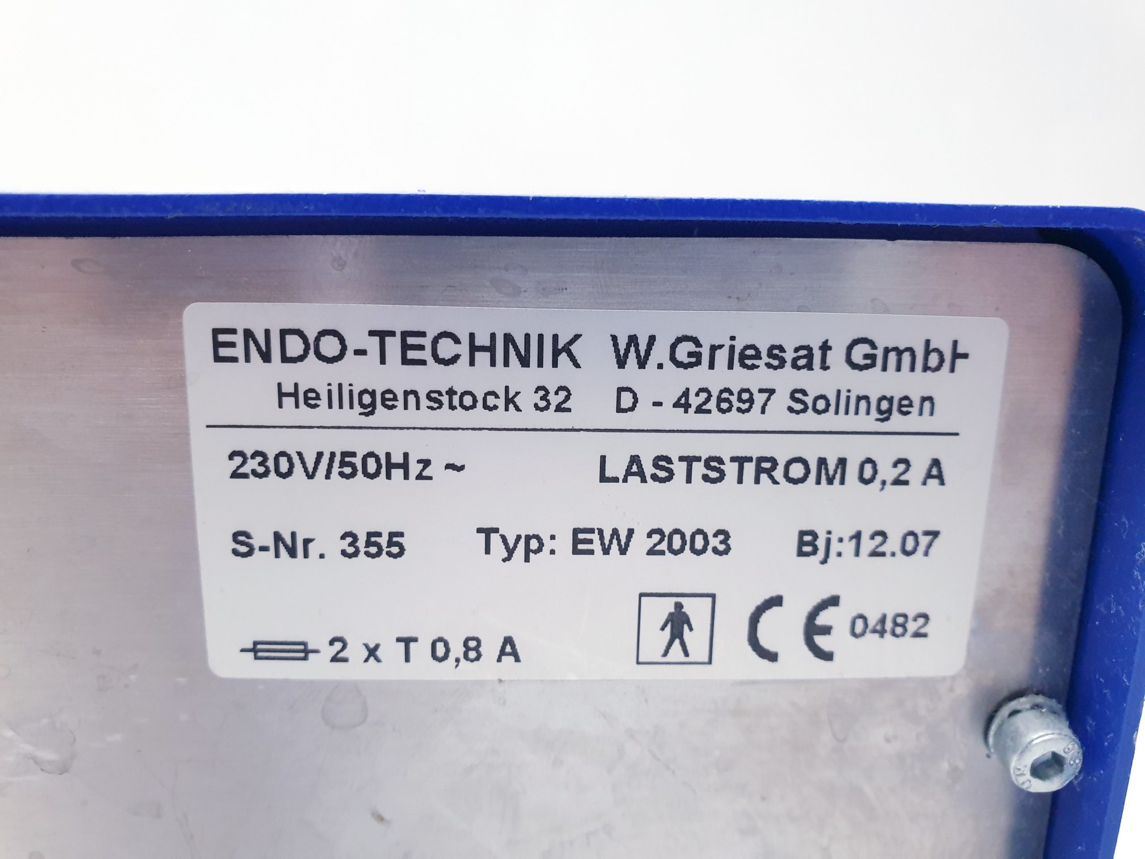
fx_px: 860
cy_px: 430
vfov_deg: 53.1
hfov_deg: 67.3
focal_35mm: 26
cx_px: 572
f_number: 2.4
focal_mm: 4.3
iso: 320
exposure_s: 1/100
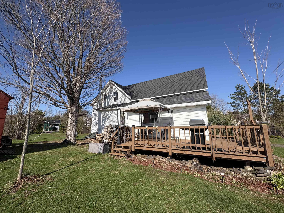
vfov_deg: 85.7
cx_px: 142
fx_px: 115
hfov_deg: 102.1
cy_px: 106
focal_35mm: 14
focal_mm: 2.22
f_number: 2.2
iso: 40
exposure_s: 1/2342
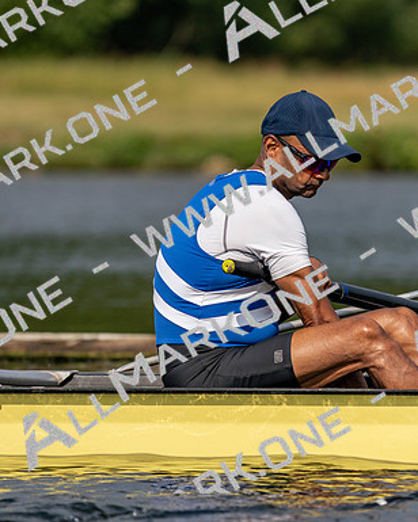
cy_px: 261
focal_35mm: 536
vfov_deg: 3.6
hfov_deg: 2.9
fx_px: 8289
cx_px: 299
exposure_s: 1/1600
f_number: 6.3
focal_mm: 379
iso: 160
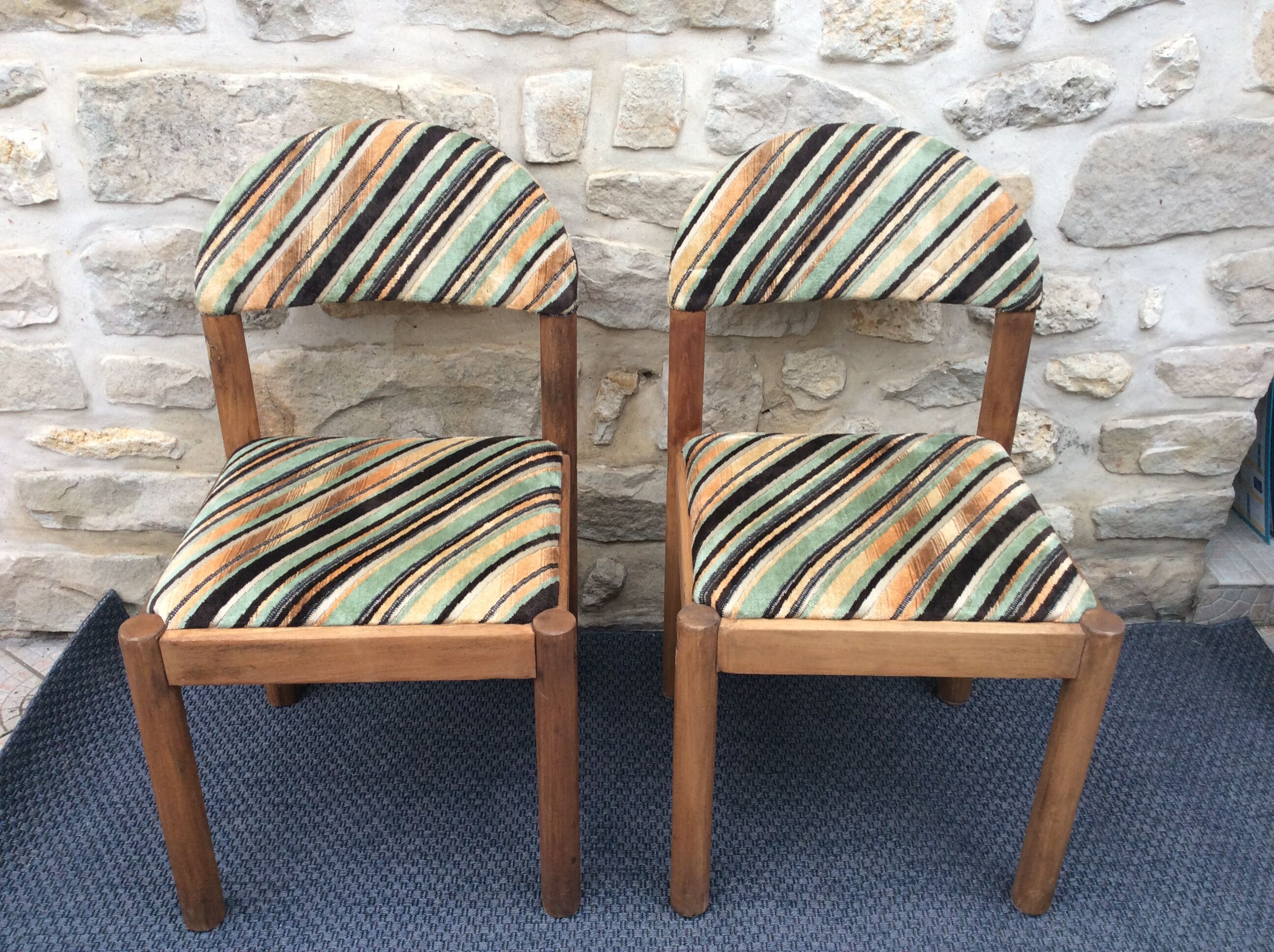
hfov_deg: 56.9
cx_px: 637
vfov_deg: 44.1
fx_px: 1176
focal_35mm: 32
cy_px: 476
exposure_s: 1/50
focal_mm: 3.3
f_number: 2.4
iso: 32
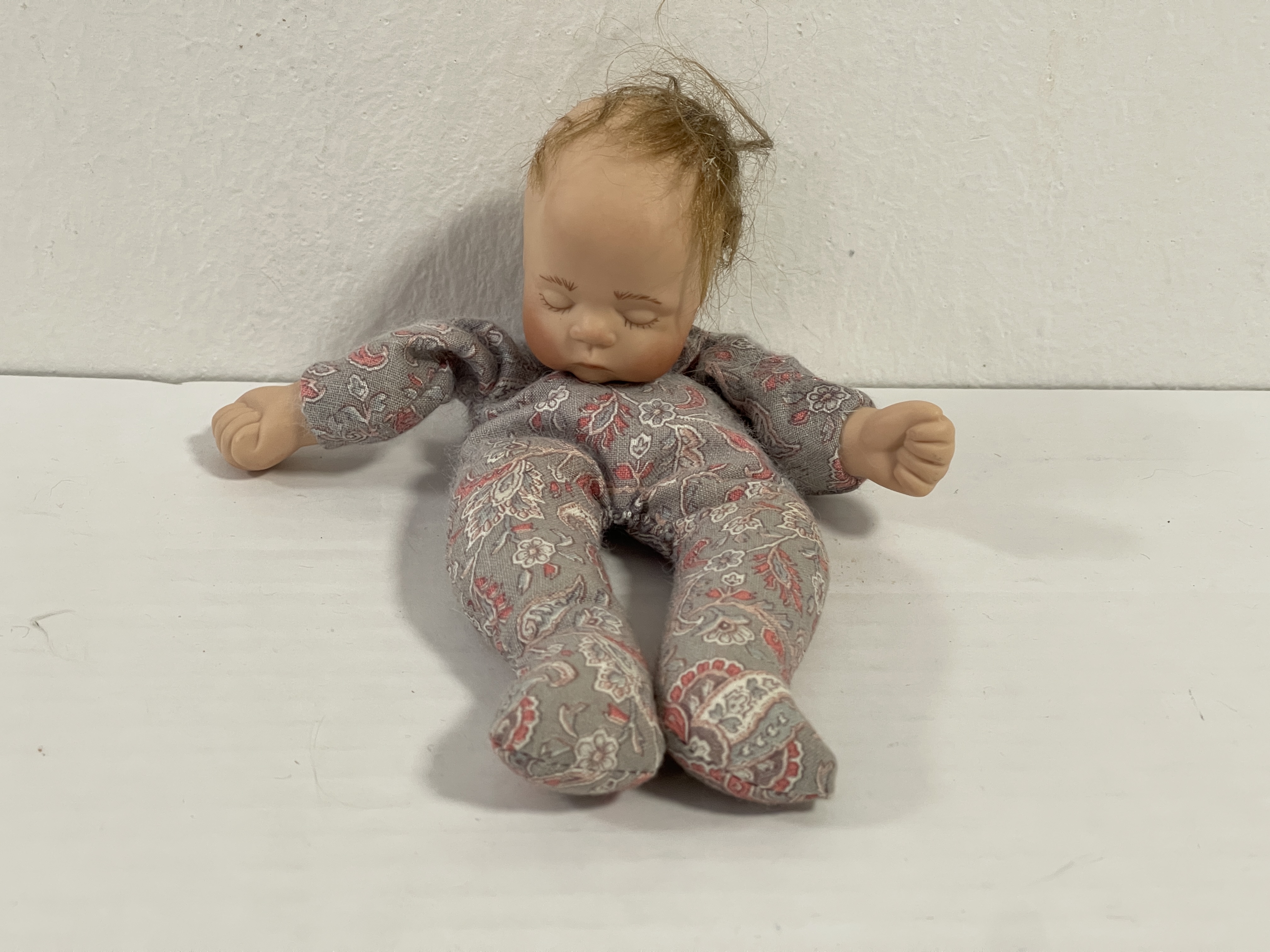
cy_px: 476
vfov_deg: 22.9
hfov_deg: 30.3
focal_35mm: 64
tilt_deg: -22.7
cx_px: 635
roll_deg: -4.0
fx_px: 2348
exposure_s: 1/50
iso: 160
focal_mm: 7.5
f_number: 2.2
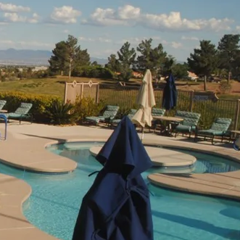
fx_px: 557
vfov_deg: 24.3
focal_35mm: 71
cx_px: -92
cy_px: 143
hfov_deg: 21.4
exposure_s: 1/80
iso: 200
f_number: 22
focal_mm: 18
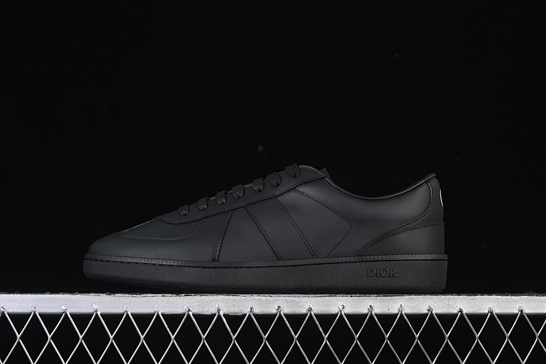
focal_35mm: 75
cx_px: 273
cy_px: 182
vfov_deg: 18.2
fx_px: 1137
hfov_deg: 27.0
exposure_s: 1/50
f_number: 6.3
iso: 160
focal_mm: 50
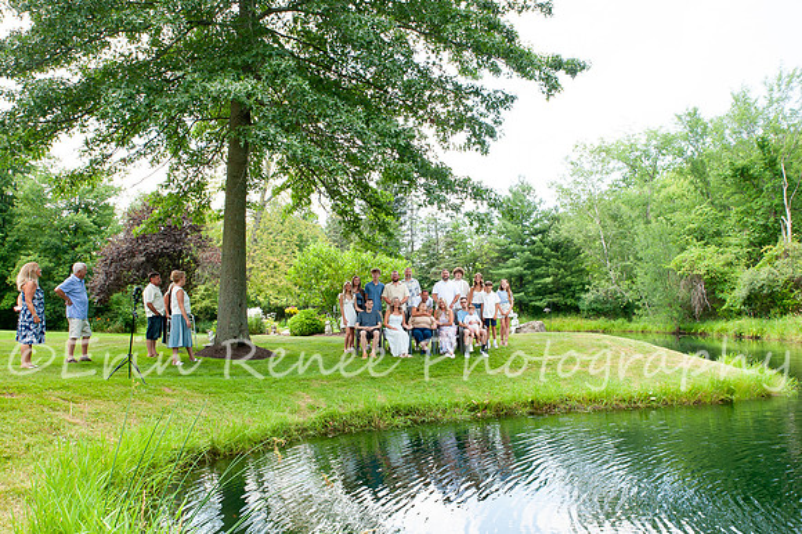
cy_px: 279
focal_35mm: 28
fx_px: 623
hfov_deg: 65.5
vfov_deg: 46.3
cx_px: 418
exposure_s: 1/100
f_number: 14
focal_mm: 26
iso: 800
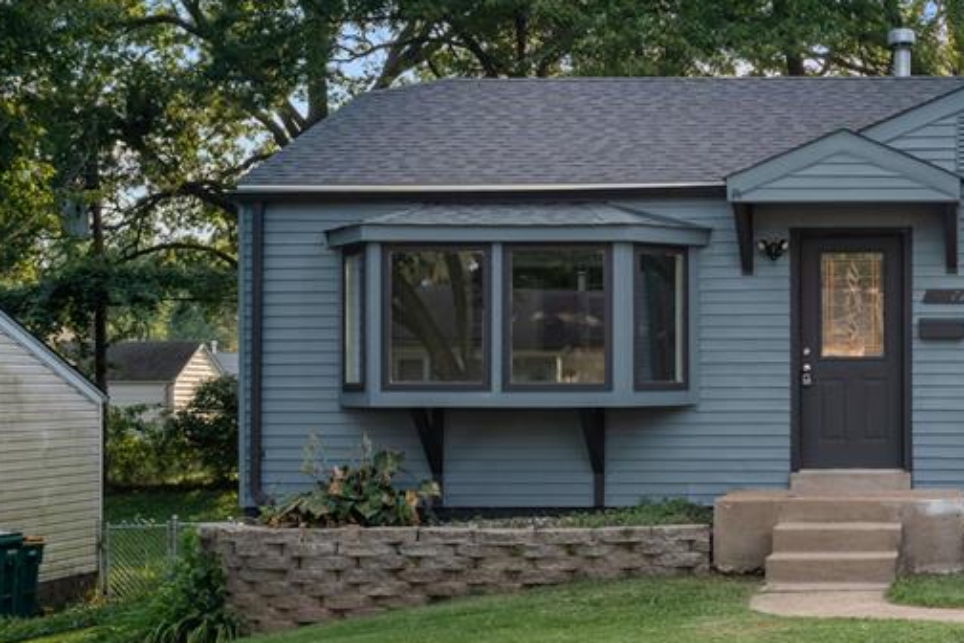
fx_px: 1740
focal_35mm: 65
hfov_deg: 28.9
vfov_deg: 20.9
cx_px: 972
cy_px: 300
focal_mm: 32
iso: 320
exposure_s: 1/100
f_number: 8
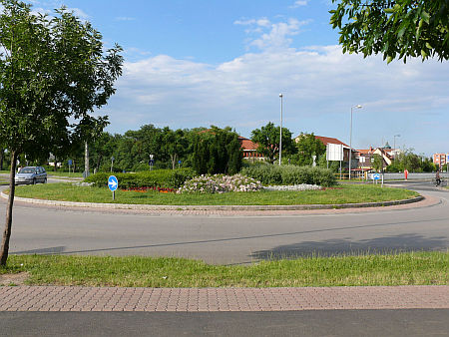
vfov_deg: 40.7
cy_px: 168
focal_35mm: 35
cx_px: 224
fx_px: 454
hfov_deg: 52.6
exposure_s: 1/320
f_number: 5.6
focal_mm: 7.4
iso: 100
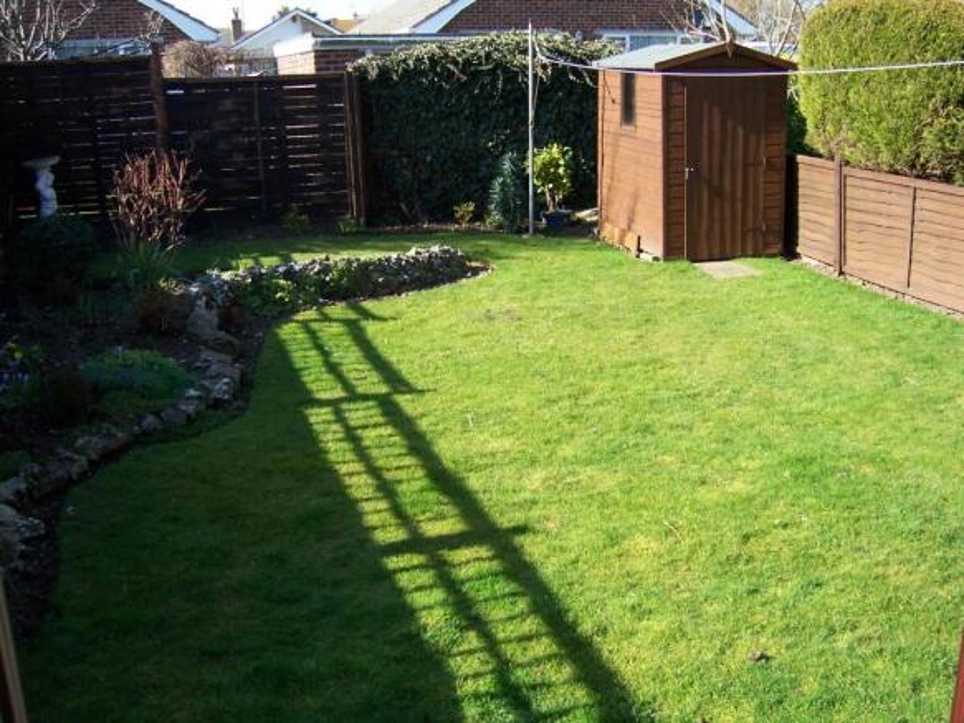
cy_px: 362
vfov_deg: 39.6
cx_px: 482
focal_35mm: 36
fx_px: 1002
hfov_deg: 51.4
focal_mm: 6
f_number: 3
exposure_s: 1/350
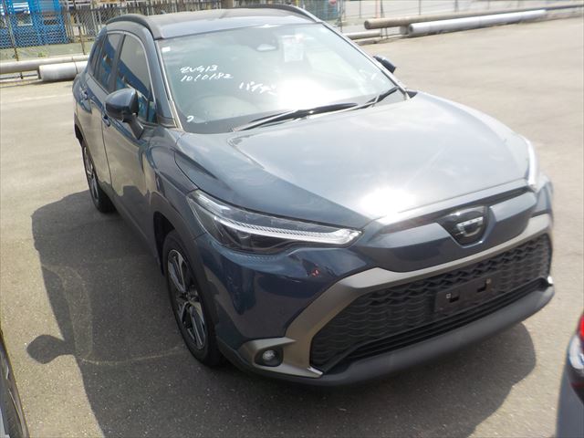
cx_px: 292
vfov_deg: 46.8
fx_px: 506
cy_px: 219
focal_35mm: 30
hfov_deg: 60.0
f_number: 3.3
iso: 125
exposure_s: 1/800
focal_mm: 4.1
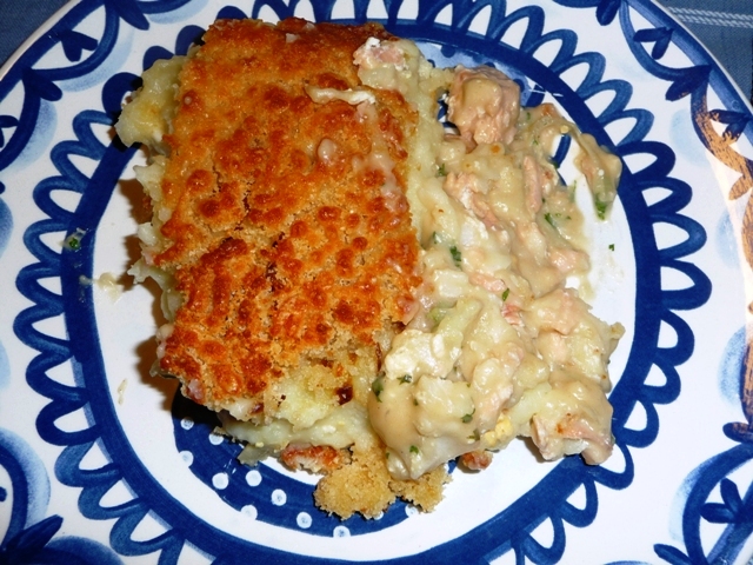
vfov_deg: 39.7
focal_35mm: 36
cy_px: 282
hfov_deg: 51.4
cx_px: 376
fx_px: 783
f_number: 3.7
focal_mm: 6
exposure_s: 1/30
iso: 100
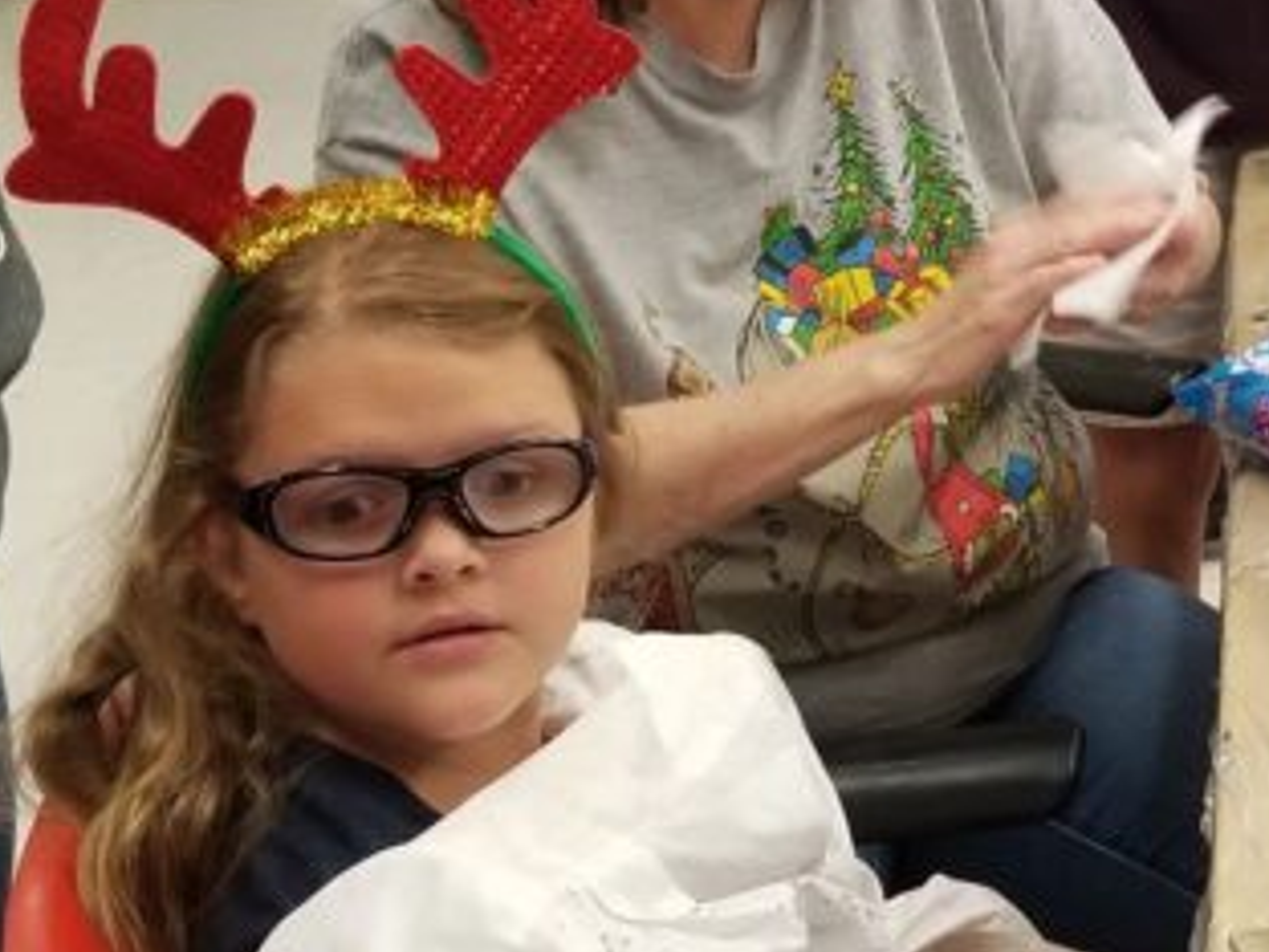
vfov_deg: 22.8
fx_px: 2346
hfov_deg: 28.0
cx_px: 1346
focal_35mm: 64
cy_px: 305
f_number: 1.7
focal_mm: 4.25
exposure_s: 1/60
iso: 200
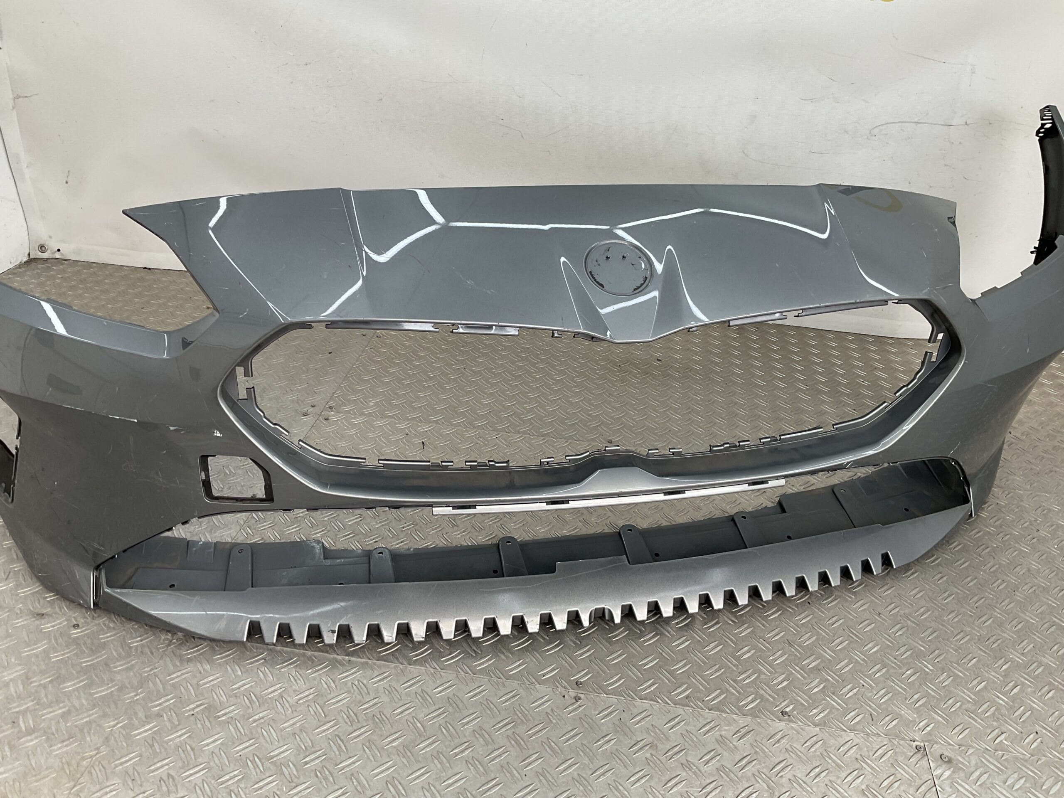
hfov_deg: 61.7
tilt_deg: -31.3
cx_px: 532
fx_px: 891
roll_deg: -4.9
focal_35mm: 29
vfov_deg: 48.2
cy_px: 399
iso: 16
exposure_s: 1/120
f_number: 1.8
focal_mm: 3
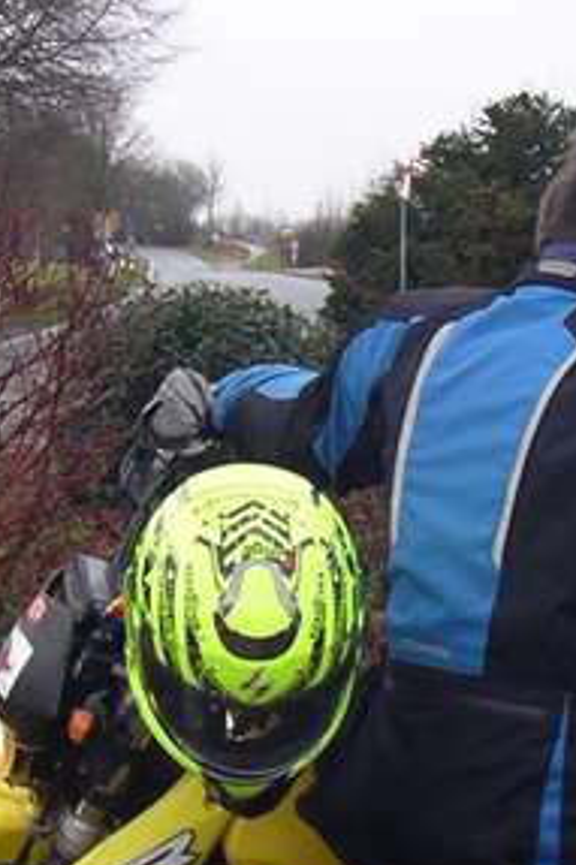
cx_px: 407
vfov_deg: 15.3
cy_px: 543
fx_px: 3220
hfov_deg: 10.2
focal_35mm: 134
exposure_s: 1/80
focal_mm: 5.7
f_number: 2.8
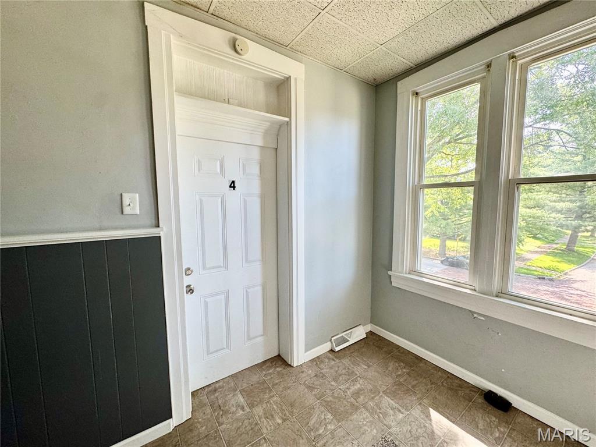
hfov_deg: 102.1
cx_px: 298
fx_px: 241
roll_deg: +0.2
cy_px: 224
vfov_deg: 85.7
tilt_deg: -4.6
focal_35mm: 14
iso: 160
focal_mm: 2.22
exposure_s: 1/120
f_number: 2.2
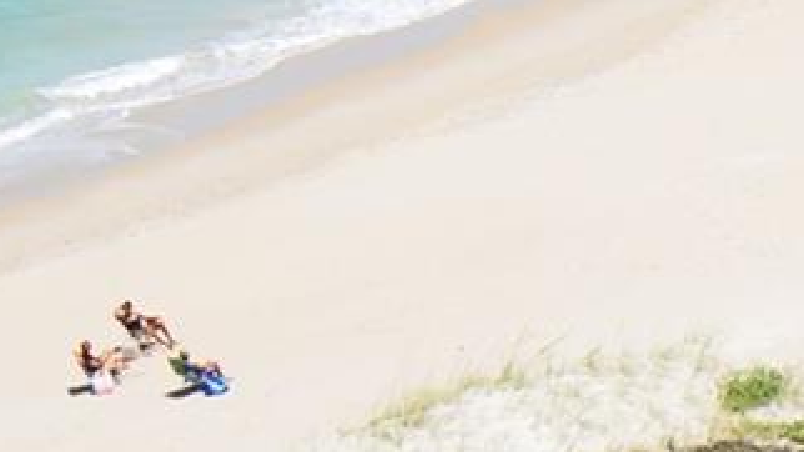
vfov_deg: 5.0
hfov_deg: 8.5
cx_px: 1663
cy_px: -96
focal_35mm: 240
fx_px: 5116
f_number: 8
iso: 100
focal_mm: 24
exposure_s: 1/250
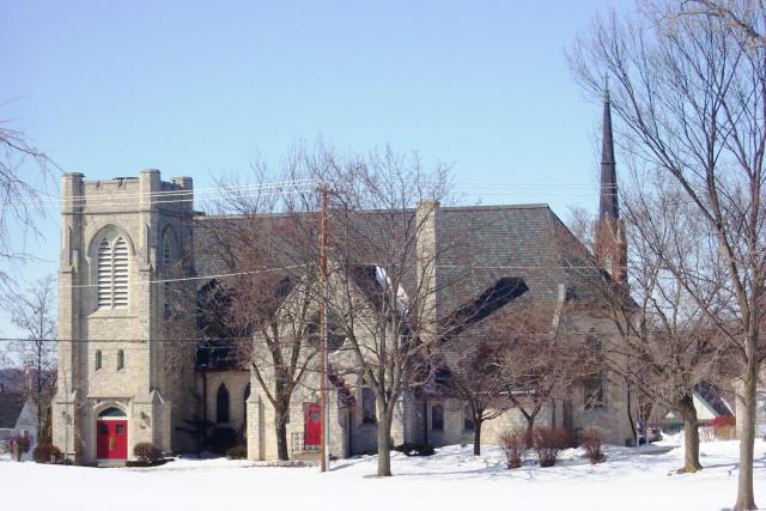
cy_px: 256
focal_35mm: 114
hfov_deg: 17.9
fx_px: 2426
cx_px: 383
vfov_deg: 12.0
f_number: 8
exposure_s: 1/350
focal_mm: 24
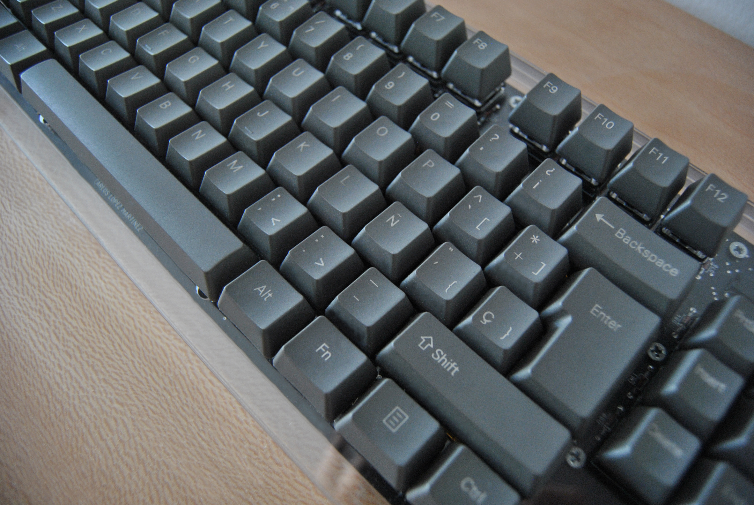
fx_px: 566
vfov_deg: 48.0
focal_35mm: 27
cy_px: 252
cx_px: 377
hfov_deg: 67.3
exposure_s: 1/30
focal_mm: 18
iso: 640
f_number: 3.5
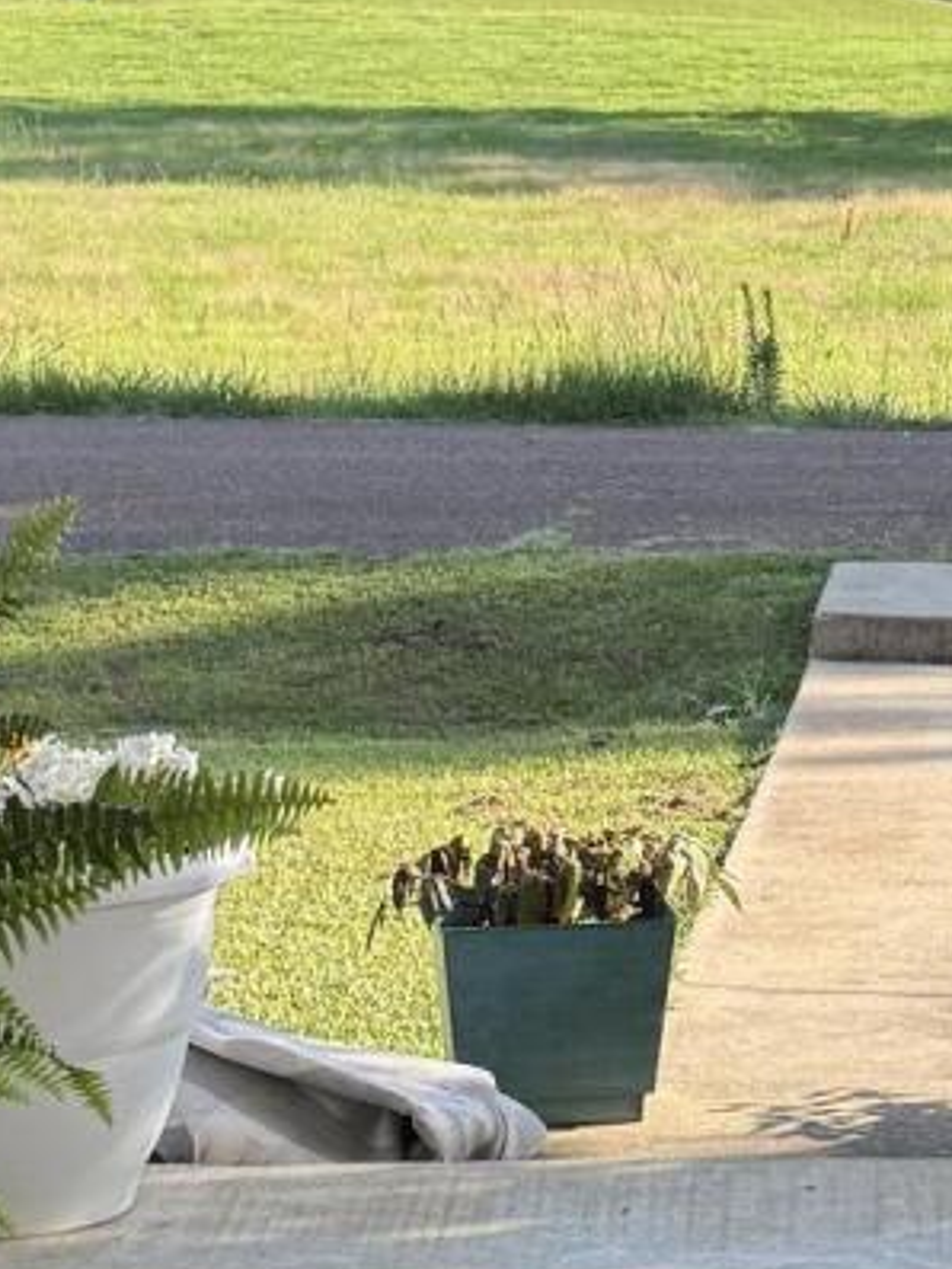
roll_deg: -0.1
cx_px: 1077
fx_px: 4435
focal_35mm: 121
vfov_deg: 16.2
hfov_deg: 12.0
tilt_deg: -1.9
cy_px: 265
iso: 100
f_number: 1.78
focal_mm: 6.76
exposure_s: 1/1493
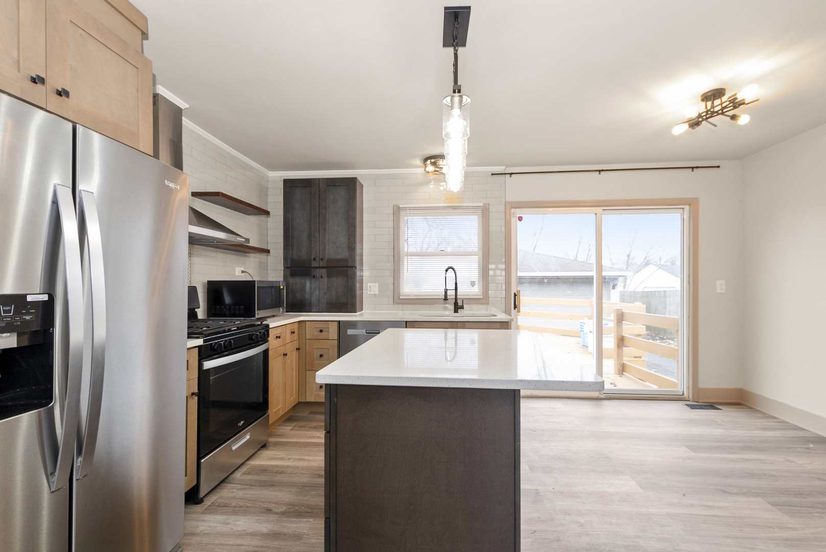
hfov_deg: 100.4
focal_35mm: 15
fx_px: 344
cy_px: 276
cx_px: 413
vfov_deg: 77.4
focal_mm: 10
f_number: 7.1
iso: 320
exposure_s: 1/15
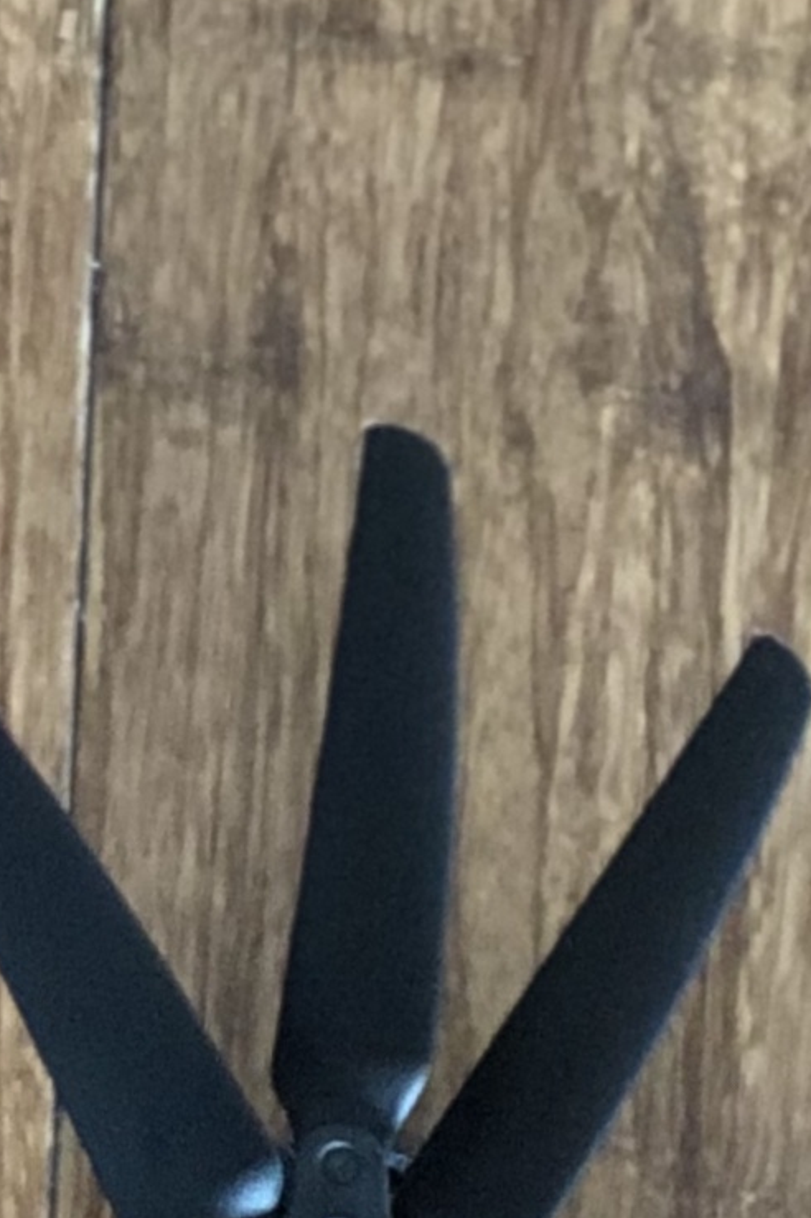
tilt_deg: -78.1
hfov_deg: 5.4
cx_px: 1409
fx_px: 8489
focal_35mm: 251
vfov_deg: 7.9
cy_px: 2282
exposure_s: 1/24
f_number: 2.4
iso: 160
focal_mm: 6
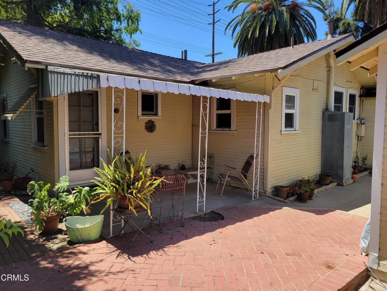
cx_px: 194
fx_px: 291
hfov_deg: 67.3
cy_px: 146
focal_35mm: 26
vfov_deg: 53.1
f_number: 1.8
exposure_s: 1/1114
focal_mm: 5.4
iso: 40
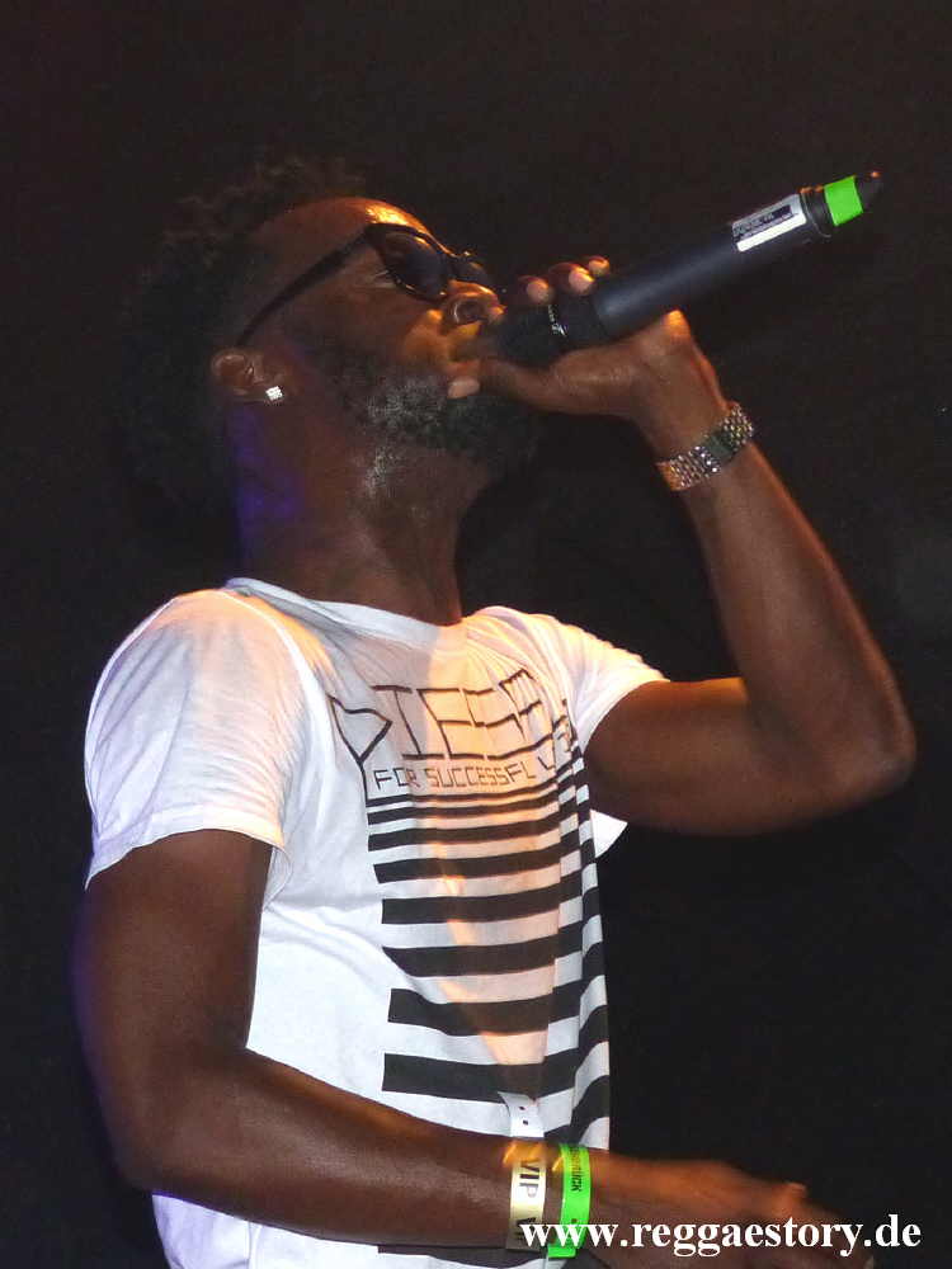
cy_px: 634
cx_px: 476
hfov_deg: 16.6
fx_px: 3264
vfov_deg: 22.0
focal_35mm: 89
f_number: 2.8
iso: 400
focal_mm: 16
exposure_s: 1/60
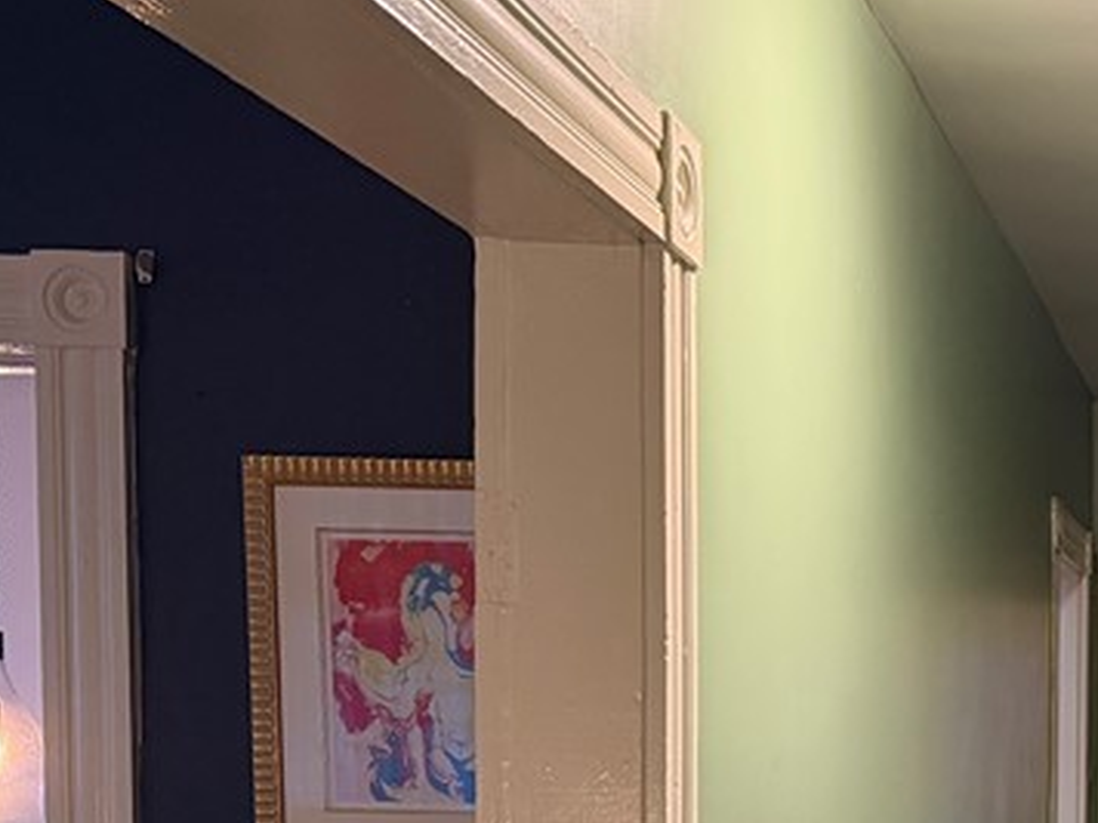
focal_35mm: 69
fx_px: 2189
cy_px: 885
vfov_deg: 20.4
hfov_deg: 25.3
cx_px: 1323
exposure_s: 1/60
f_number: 1.78
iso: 640
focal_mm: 6.76
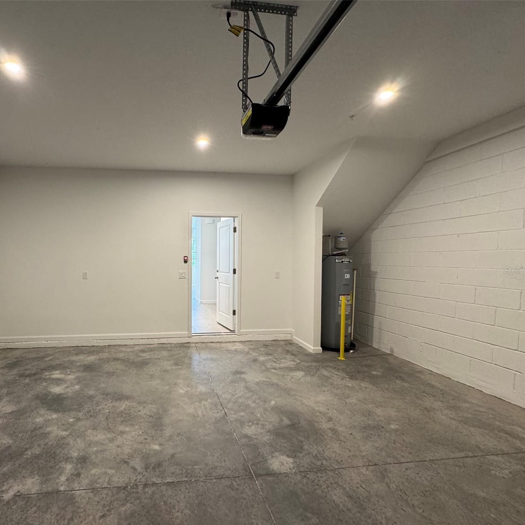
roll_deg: -0.8
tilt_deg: -2.7
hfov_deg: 81.8
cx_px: 186
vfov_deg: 83.9
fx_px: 292
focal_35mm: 17
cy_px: 270
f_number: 2.2
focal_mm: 2.22
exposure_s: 1/60
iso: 200
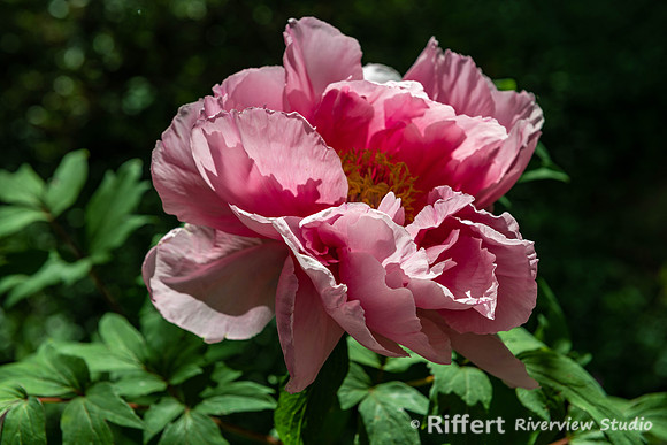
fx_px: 1297
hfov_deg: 28.8
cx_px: 334
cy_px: 222
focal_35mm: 70
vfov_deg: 19.5
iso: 64
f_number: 8
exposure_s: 1/160
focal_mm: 70
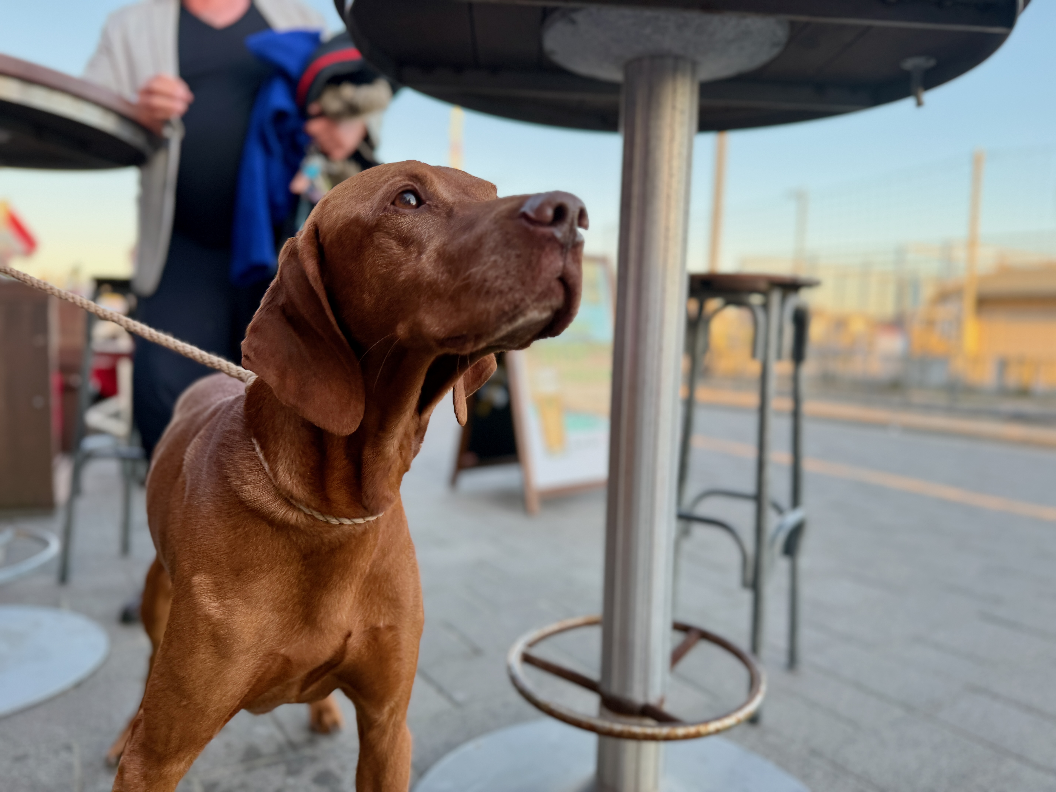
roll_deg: -1.1
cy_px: 396
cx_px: 528
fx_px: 732
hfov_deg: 71.6
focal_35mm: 24
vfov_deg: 56.8
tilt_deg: -5.7
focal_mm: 6.76
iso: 80
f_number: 1.78
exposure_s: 1/261
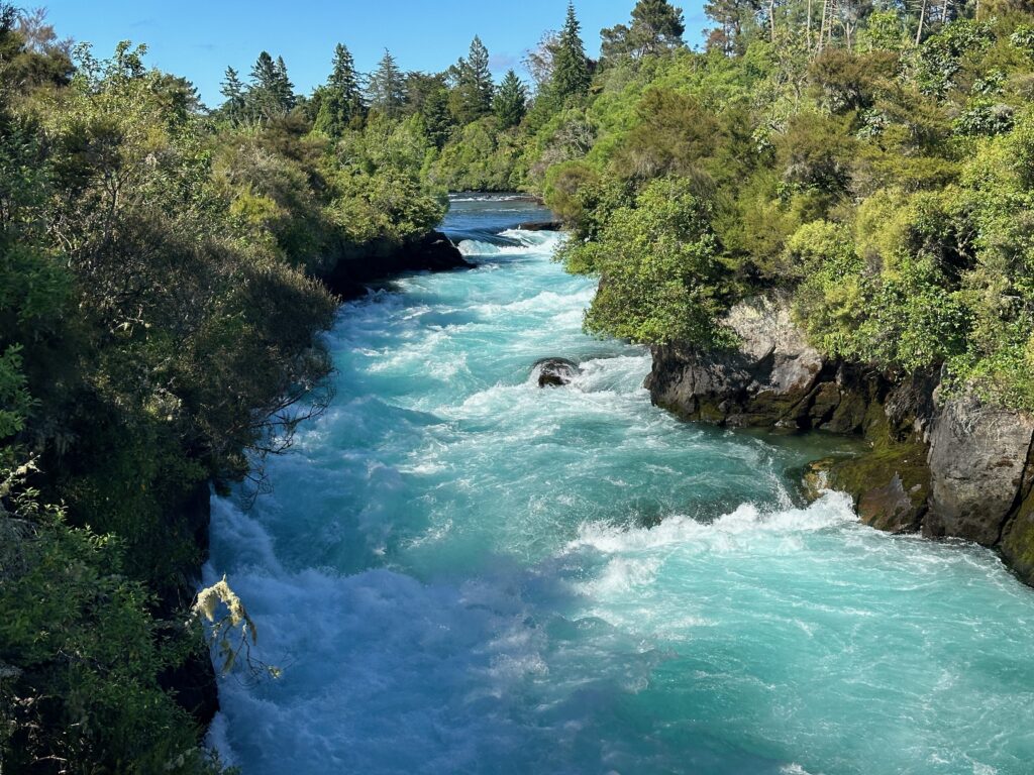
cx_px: 517
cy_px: 388
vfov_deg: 30.3
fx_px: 1434
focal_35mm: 48
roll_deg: +1.0
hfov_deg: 39.7
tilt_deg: -7.6
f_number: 1.78
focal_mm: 6.86
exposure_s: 1/3731
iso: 64
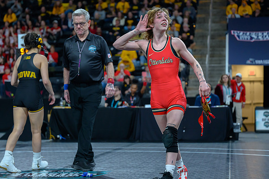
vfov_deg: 15.8
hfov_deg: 23.5
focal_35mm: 87
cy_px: 71
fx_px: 648
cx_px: 140
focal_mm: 70
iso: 2800
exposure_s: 1/800
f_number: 2.8
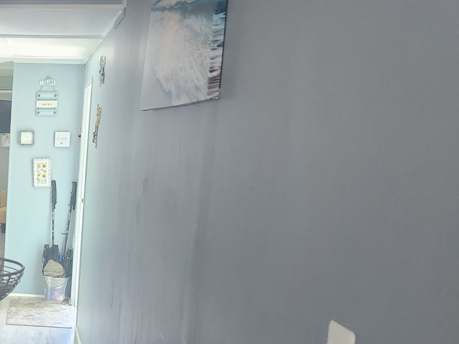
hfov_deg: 30.0
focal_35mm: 57
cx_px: -56
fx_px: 756
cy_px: 261
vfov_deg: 25.3
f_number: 1.8
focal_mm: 5.54
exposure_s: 1/120
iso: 640
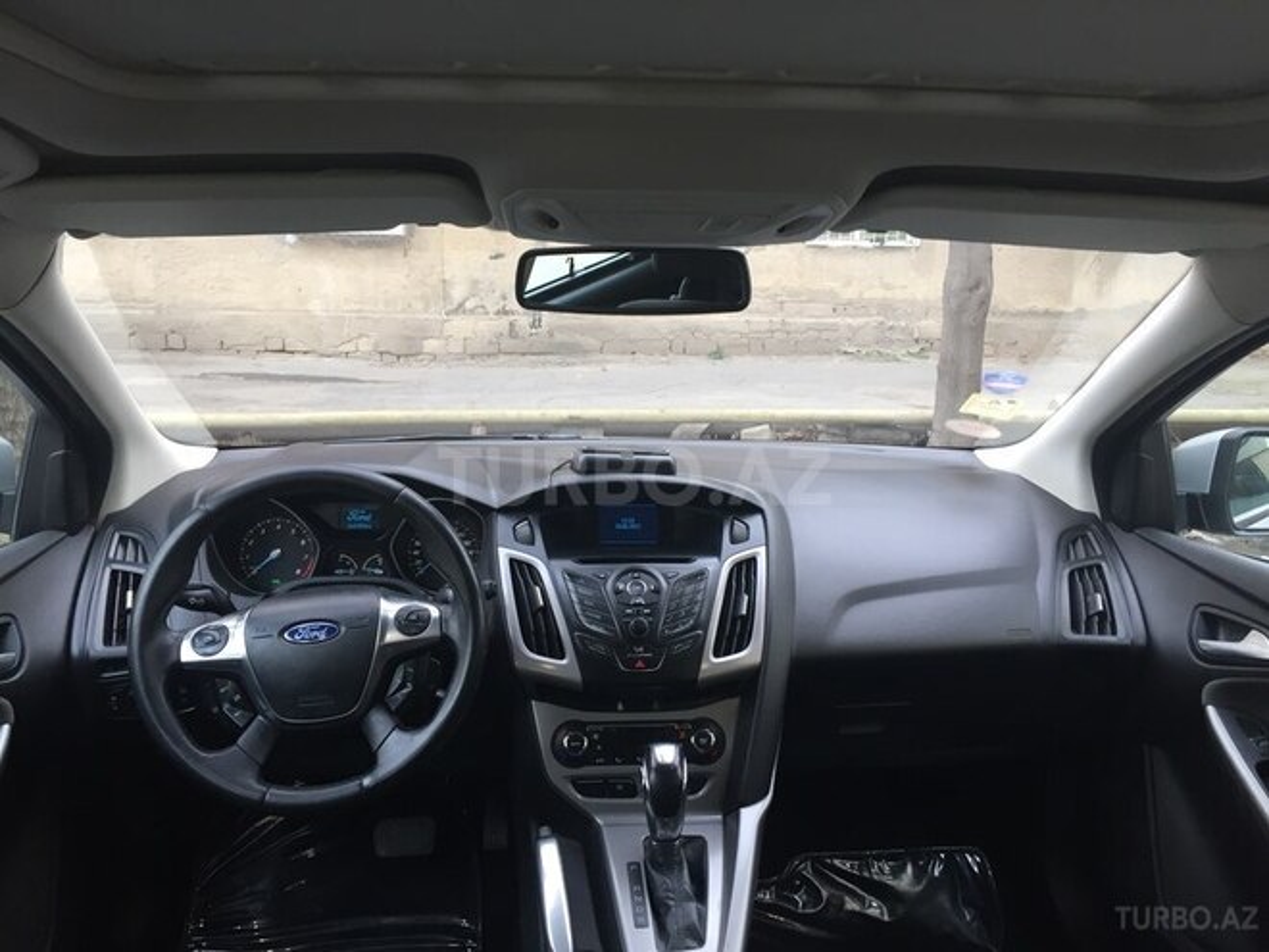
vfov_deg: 48.2
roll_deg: -1.3
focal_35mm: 29
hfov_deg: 61.7
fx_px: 1063
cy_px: 476
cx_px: 634
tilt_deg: -11.3
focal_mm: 4.15
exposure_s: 1/33
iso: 32
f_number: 2.2
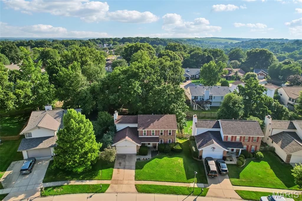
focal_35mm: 22
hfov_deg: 78.6
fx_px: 184
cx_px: 151
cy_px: 100
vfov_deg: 57.2
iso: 100
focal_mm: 8.4
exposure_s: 1/2500
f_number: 2.8
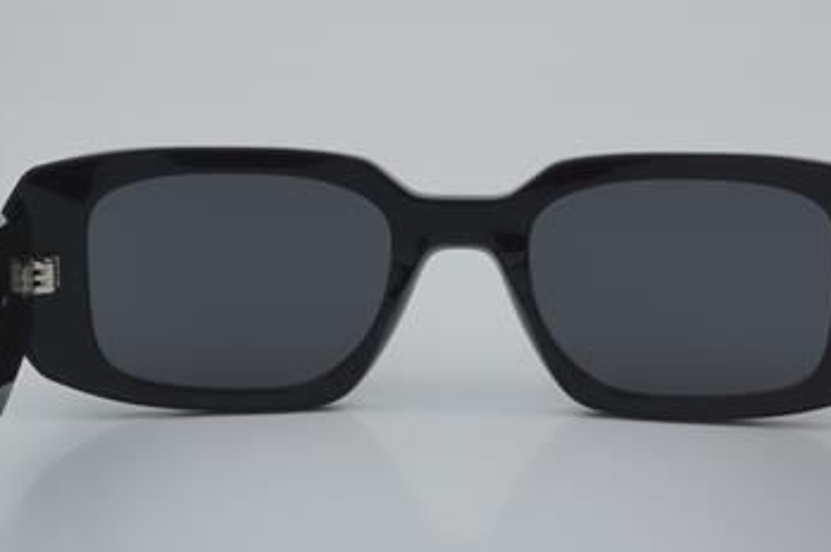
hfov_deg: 21.6
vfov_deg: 14.4
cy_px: 283
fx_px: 2181
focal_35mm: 95
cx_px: 460
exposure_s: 1/4
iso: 100
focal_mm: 55
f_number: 32
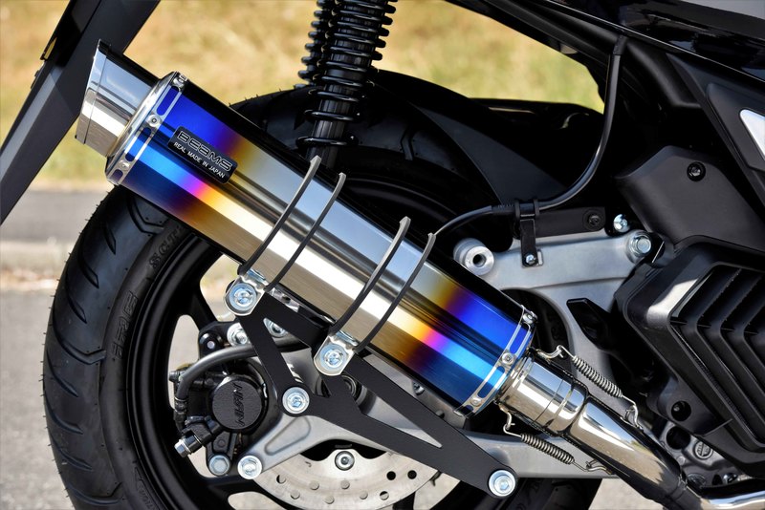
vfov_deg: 11.2
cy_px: 255
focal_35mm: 122
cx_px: 382
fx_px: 2593
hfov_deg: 16.8
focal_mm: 122
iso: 1000
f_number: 13
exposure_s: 1/800
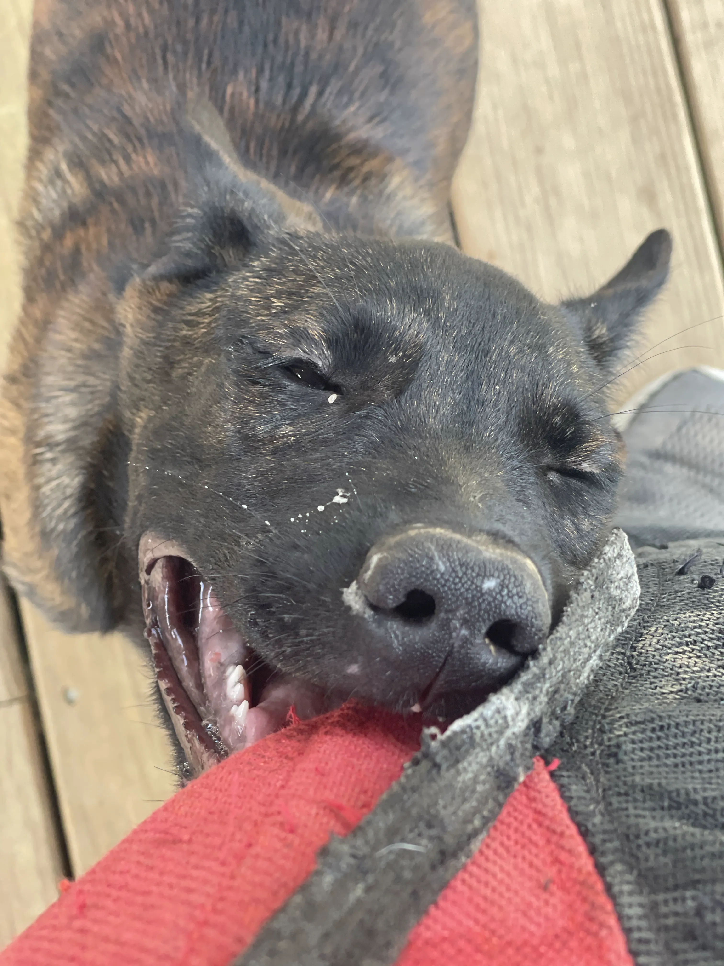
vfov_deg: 30.3
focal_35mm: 64
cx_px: 362
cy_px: 483
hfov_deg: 22.9
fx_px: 1785
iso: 100
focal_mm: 7.5
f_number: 2.2
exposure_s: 1/121
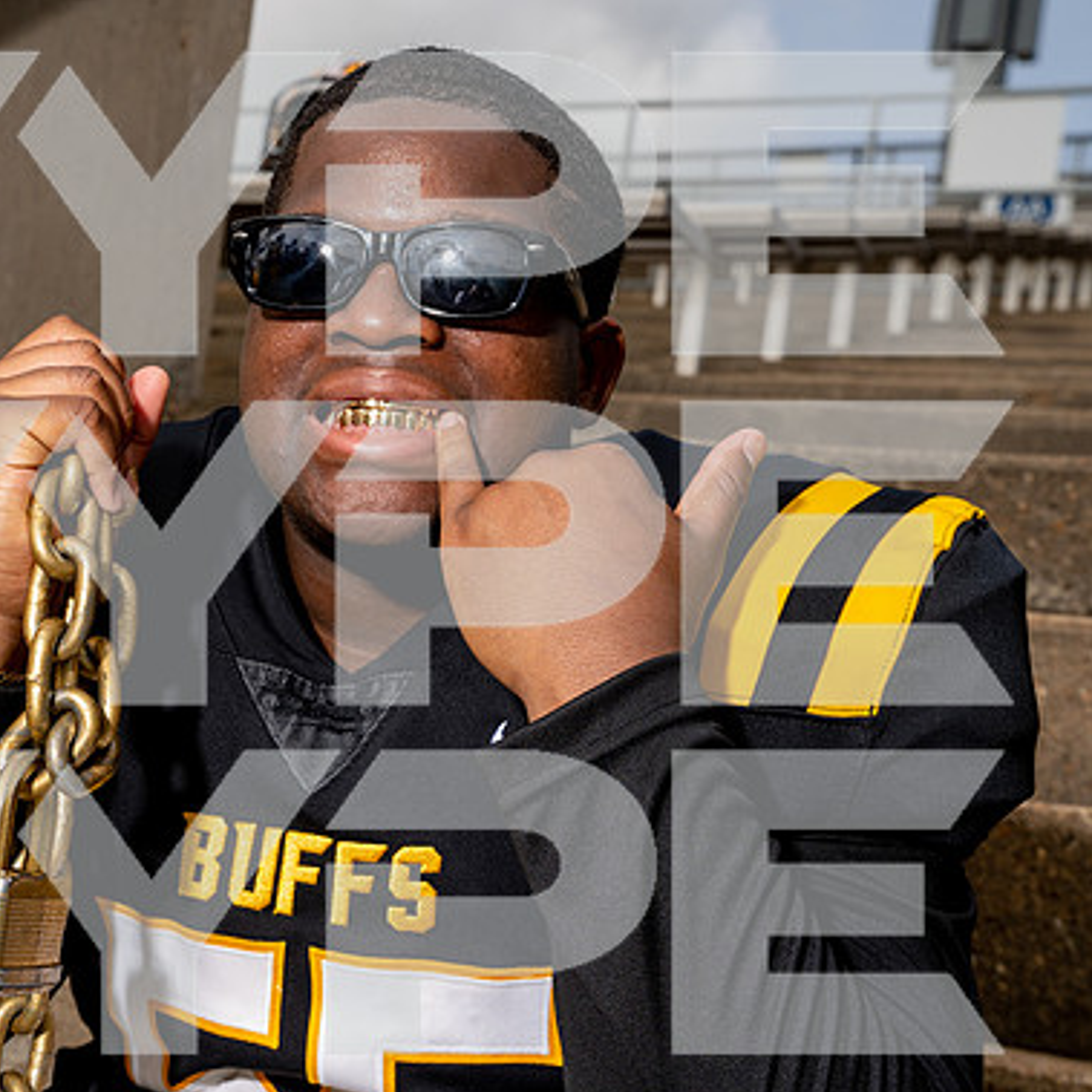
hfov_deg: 26.2
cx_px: 279
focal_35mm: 65
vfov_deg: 26.5
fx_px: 2320
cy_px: 555
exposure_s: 1/250
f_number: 8
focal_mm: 50
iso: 100
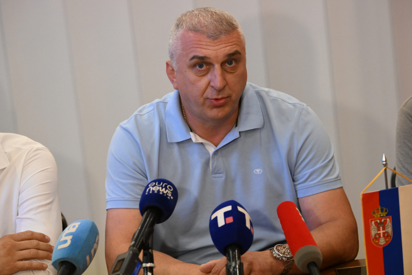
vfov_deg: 11.4
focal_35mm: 120
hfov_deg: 17.1
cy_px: 138
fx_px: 1373
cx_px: 206
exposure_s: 1/200
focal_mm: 120
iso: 6400
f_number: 4
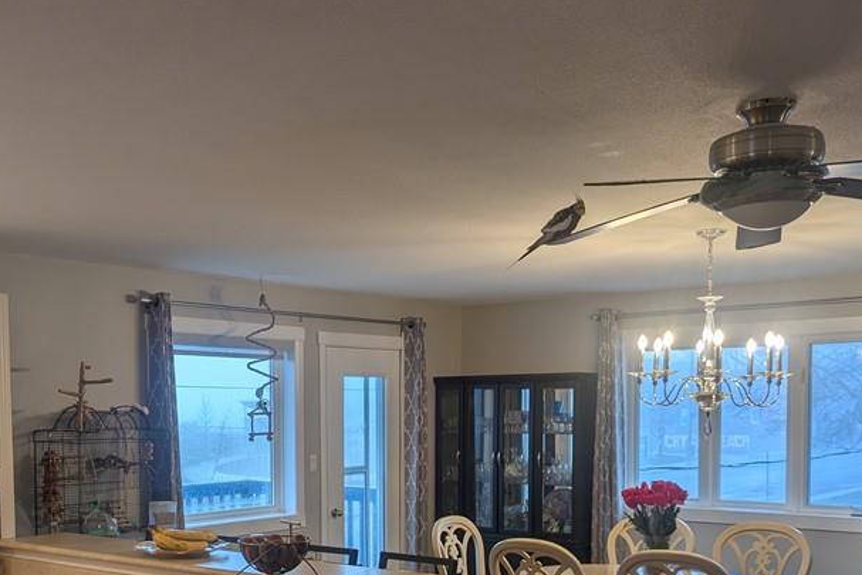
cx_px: 346
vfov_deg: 31.0
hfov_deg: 46.1
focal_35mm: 42
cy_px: 471
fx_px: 1006
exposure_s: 1/30
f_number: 1.68
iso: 23
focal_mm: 6.9
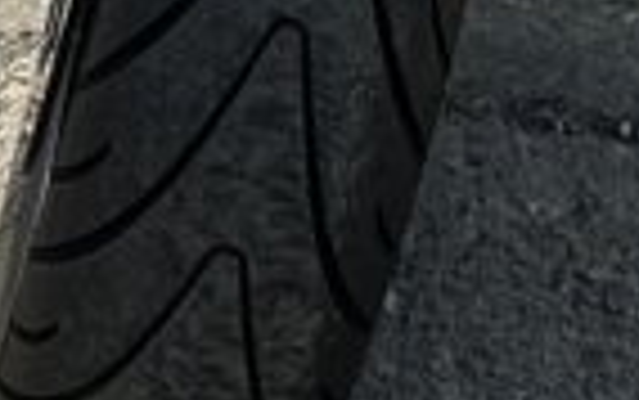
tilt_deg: -29.0
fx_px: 3189
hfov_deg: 11.4
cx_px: 490
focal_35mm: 183
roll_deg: +1.2
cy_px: -917
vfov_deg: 6.4
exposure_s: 1/3058
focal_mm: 6.86
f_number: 1.78
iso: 80
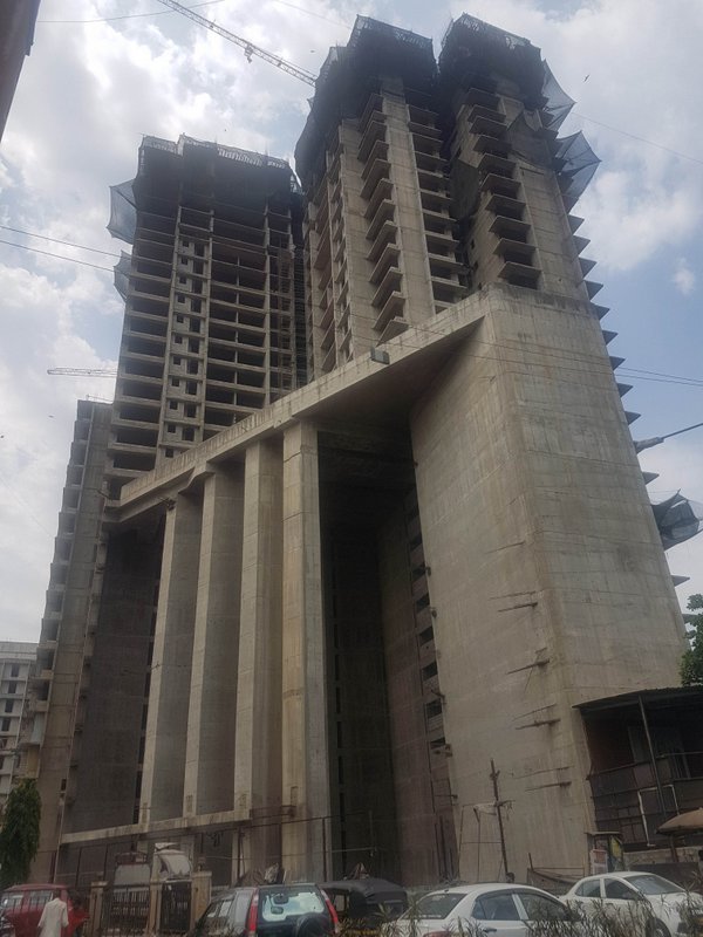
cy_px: 468
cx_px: 352
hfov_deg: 53.1
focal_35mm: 26
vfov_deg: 67.3
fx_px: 704
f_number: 1.7
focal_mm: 4.2
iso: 40
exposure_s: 1/2872
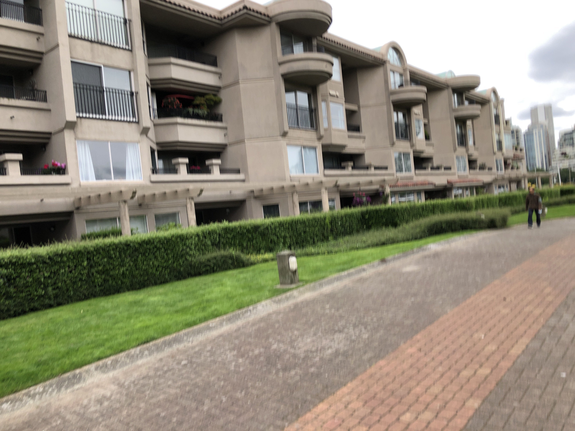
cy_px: 216
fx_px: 465
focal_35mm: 28
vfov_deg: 49.7
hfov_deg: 63.4
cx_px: 288
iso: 20
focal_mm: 3.99
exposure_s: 1/366
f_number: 1.8
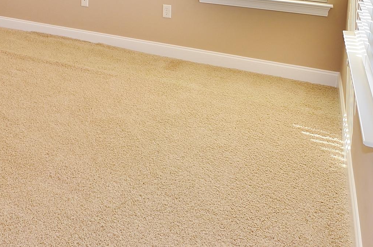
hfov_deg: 35.6
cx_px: 6
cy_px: -48
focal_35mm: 51
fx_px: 525
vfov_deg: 24.1
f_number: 4.5
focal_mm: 11.5
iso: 200
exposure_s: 1/80
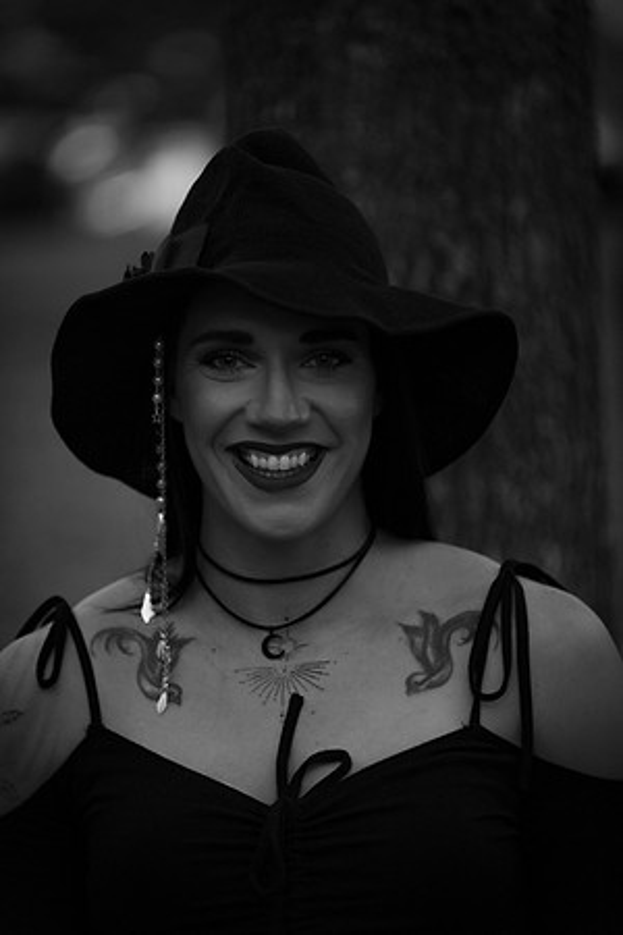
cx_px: 312
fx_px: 3634
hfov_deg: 9.8
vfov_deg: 14.7
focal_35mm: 140
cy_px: 468
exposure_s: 1/250
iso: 2000
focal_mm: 140
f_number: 2.8
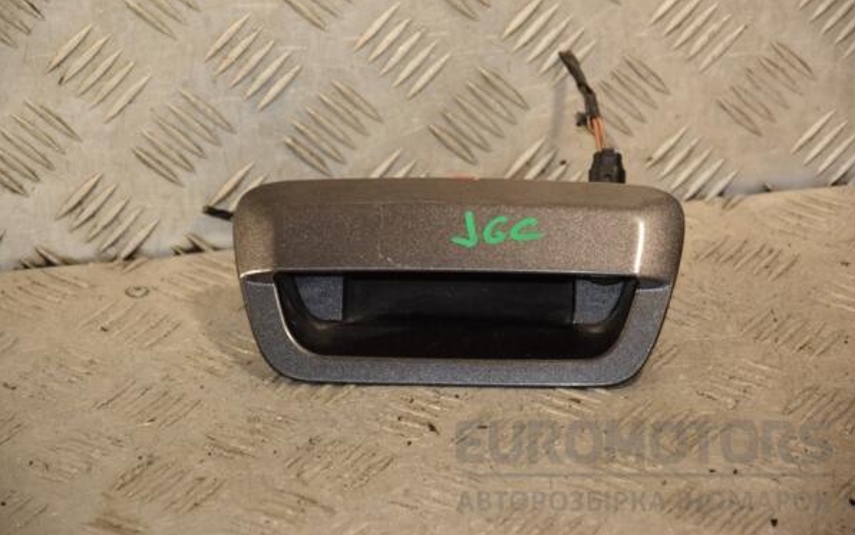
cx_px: 429
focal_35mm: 162
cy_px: 251
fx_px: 3765
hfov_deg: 13.0
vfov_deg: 8.1
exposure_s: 1/160
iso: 800
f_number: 5.6
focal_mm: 105
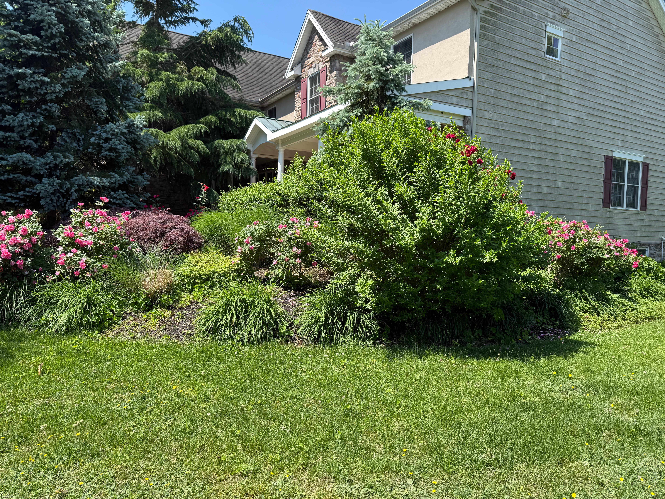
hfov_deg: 71.6
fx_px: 461
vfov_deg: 56.8
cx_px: 332
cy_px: 250
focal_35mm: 24
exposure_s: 1/1553
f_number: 1.78
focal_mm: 6.76
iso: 80
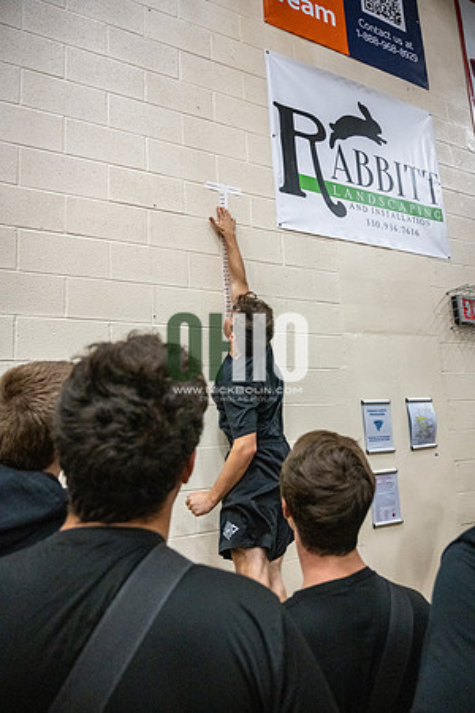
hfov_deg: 53.1
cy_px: 356
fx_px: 475
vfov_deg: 73.7
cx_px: 238
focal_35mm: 24
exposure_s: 1/800
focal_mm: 24
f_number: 4
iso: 8000
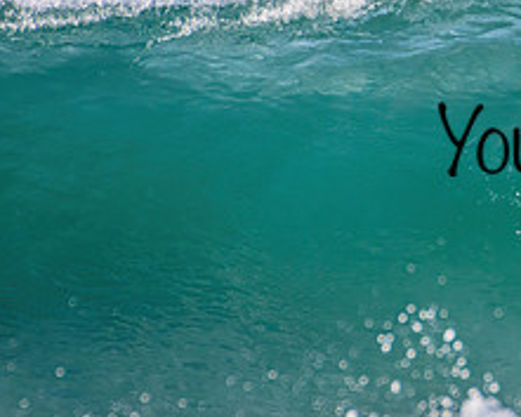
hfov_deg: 0.8
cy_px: 119
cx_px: 681
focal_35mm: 2466
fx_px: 38041
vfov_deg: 0.6
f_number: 11
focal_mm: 1000
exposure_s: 1/2500
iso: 1800
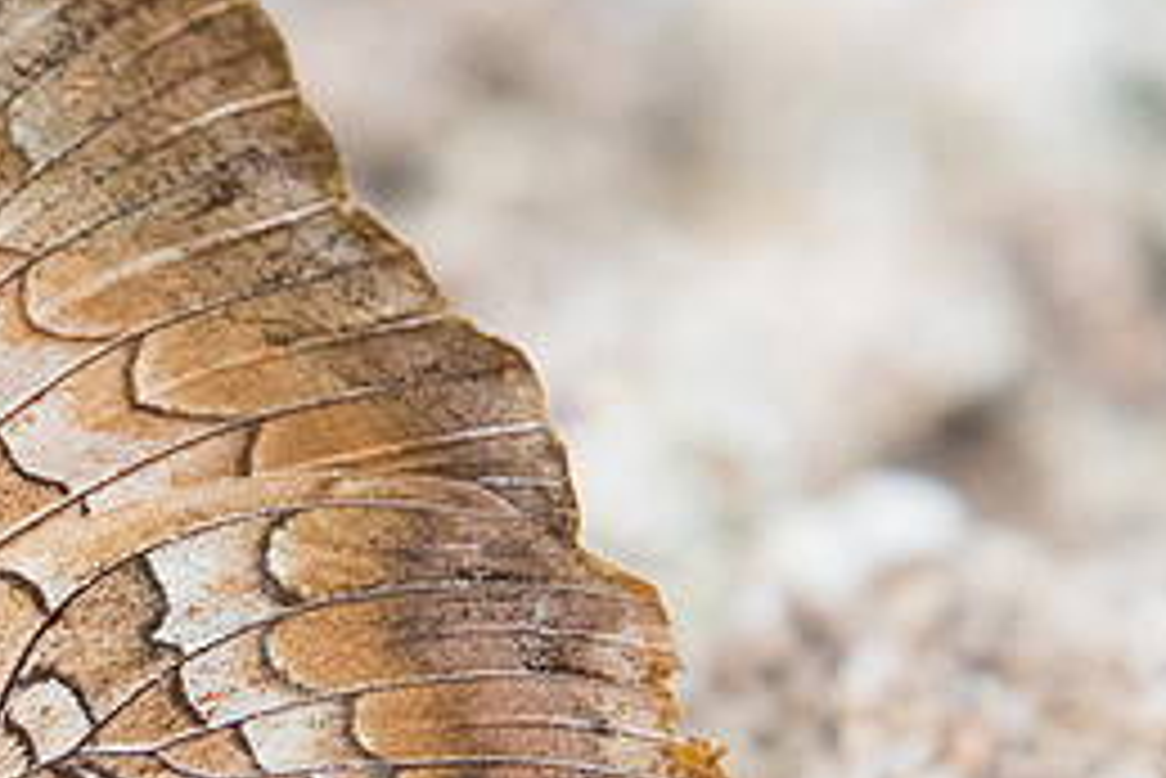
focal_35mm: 1692
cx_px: 54
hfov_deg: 1.2
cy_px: 589
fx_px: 54830
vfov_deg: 0.8
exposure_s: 1/400
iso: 1000
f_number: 6.3
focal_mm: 400
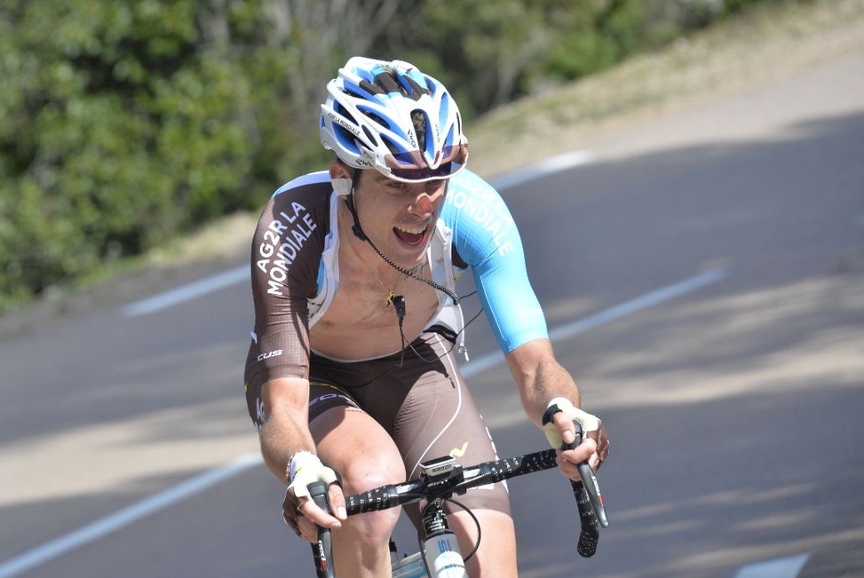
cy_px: 289
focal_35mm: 370
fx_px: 8889
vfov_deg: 3.7
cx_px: 365
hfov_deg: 5.6
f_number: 10
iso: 500
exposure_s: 1/800
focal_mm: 300
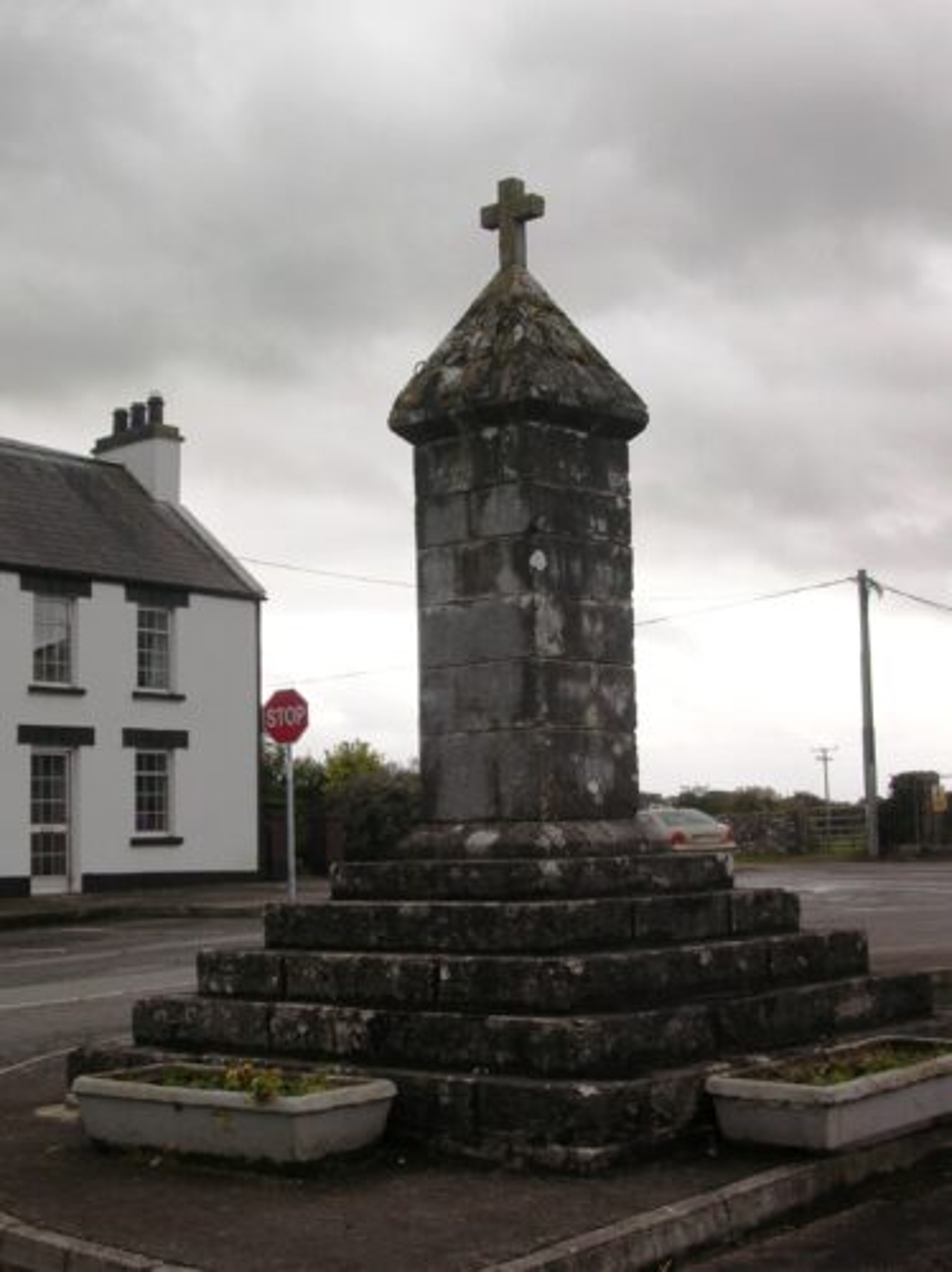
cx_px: 476
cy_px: 636
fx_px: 1984
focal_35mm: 54
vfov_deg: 35.6
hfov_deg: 27.0
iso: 50
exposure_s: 1/264
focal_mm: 9.1
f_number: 3.4
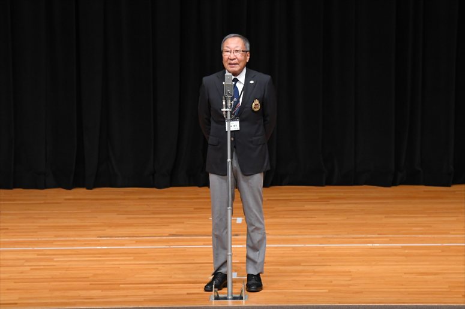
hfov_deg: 8.6
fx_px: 3099
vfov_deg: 5.7
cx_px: 232
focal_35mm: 240
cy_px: 154
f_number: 5.6
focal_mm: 160
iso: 3200
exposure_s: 1/400
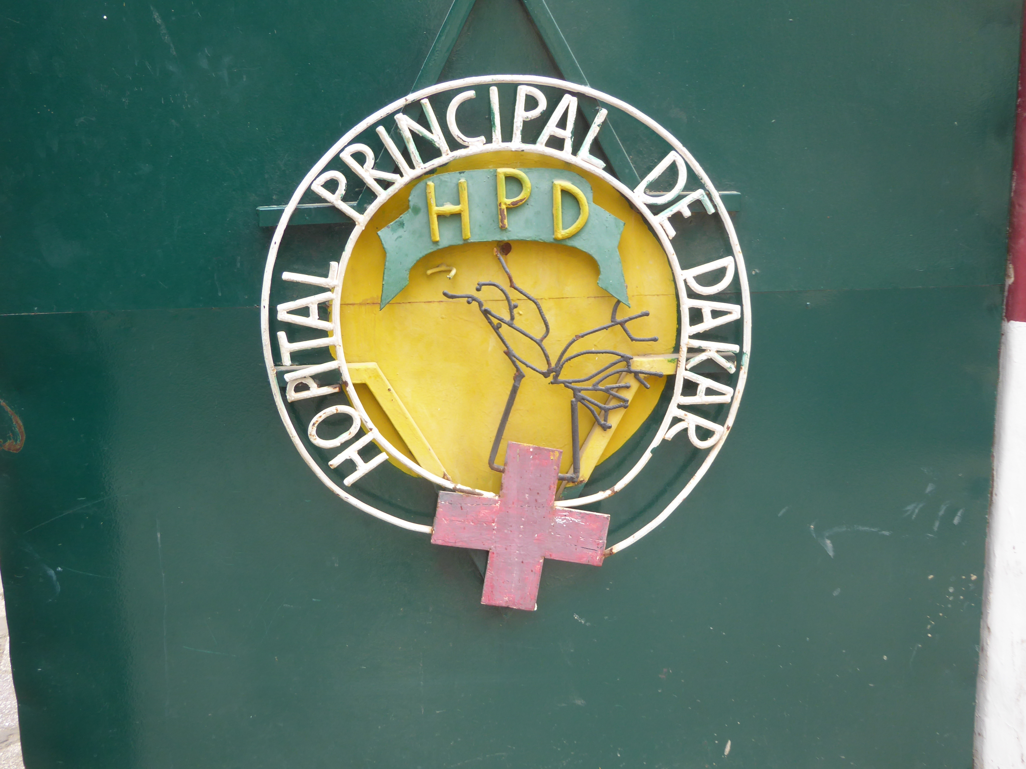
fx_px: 1363
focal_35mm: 46
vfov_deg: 31.5
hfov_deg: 41.2
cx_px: 513
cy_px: 384
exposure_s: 1/60
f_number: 3.9
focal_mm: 7.8
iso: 100
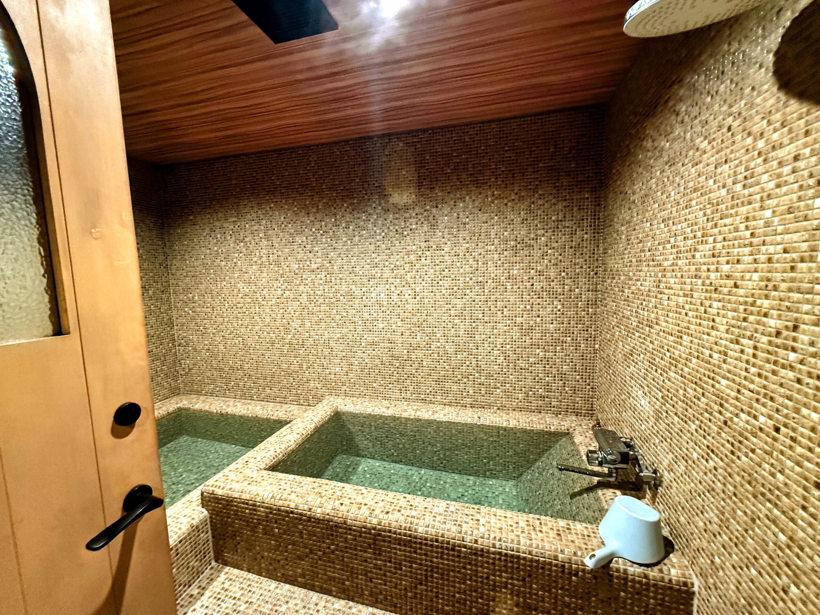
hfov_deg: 102.1
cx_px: 410
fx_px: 332
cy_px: 308
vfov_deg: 85.7
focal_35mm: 14
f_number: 2.2
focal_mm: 2.22
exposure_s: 1/60
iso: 800
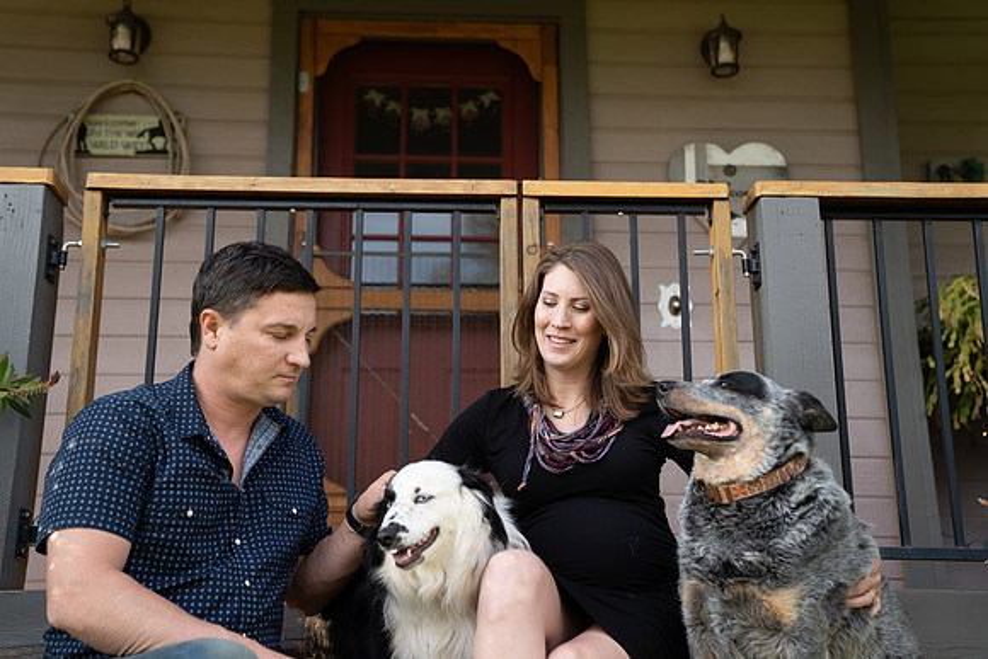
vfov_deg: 29.9
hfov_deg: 43.6
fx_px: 1235
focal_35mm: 45
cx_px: 494
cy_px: 330
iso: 125
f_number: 2.8
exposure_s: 1/250
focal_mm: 45
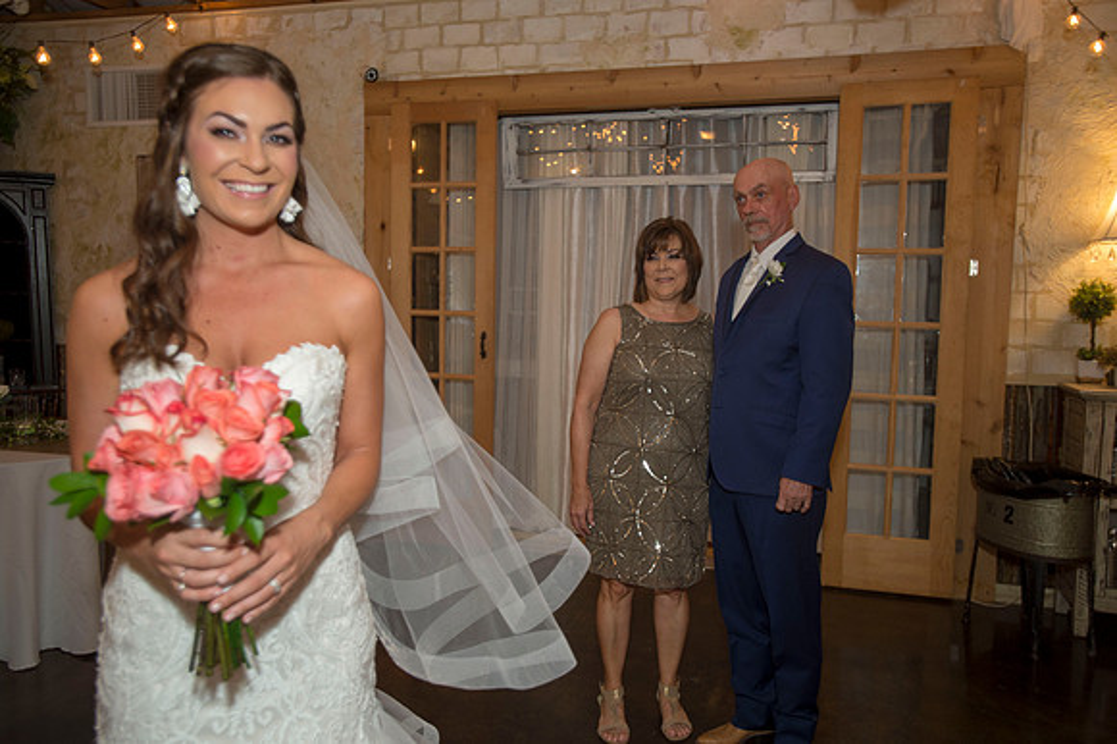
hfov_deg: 65.5
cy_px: 372
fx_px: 868
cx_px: 558
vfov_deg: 46.4
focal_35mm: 28
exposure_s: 1/80
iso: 640
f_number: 2.8
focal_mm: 28
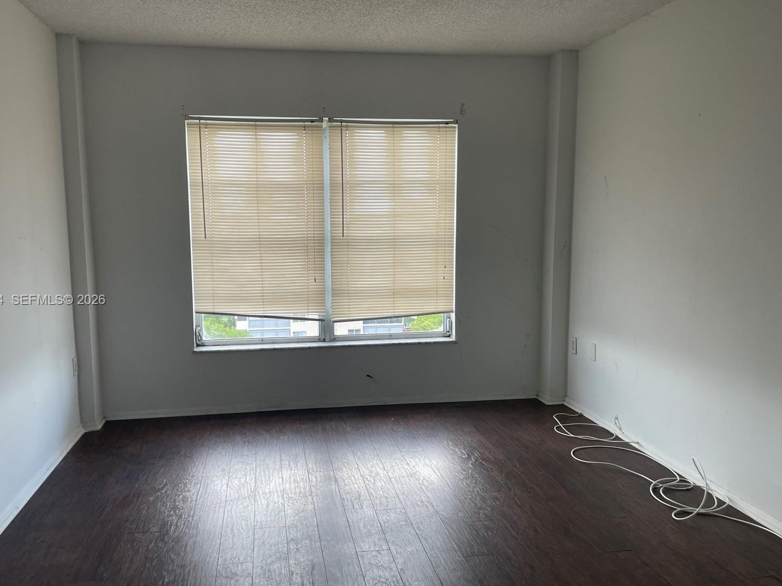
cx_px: 372
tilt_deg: -7.4
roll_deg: +0.6
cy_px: 301
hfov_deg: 61.6
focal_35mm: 29
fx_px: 655
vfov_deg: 48.2
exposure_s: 1/120
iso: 50
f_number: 1.6
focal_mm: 4.2
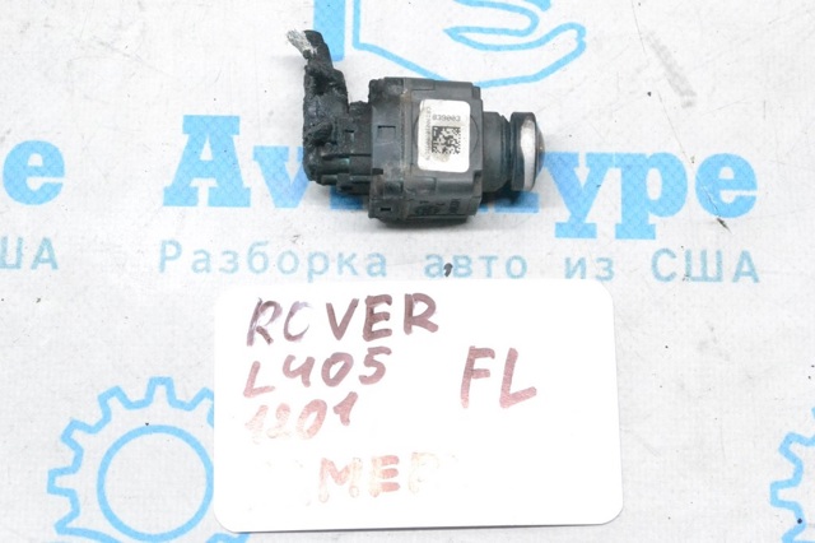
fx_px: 1867
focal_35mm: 82
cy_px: 272
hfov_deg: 24.6
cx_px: 408
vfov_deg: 16.5
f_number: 9
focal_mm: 55
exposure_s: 1/160
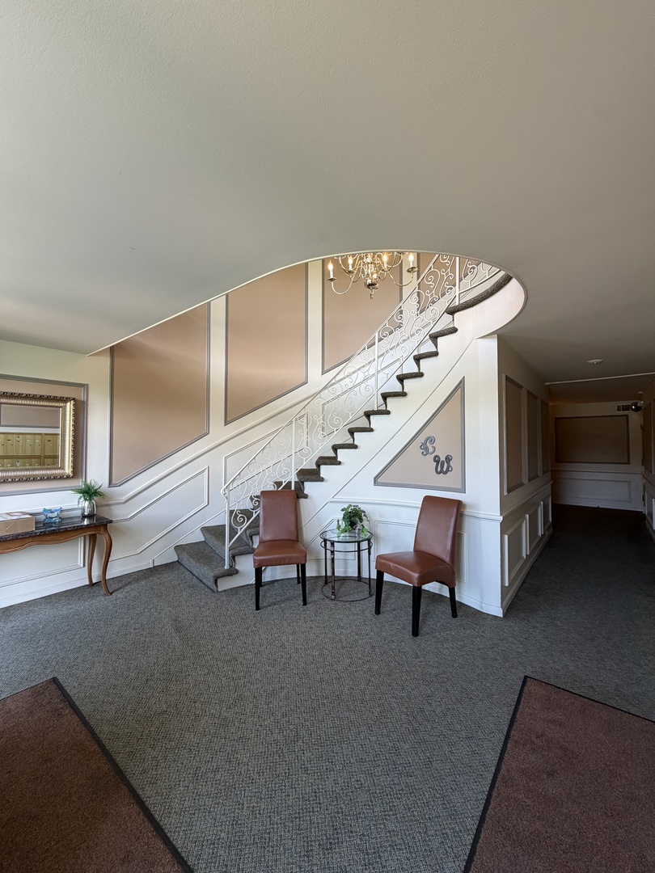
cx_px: 328
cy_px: 436
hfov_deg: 85.7
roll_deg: +0.4
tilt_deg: +2.5
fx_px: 353
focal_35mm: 14
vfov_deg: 102.1
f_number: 2.2
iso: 200
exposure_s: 1/120
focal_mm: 2.22
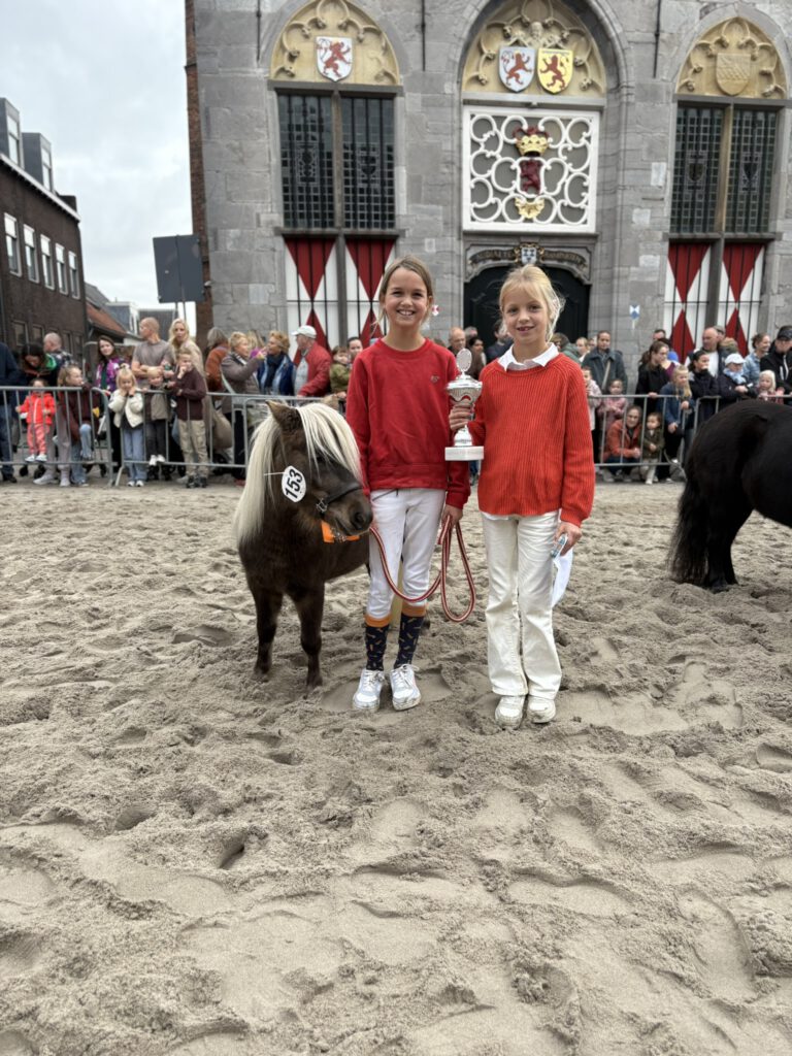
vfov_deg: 67.3
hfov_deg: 53.1
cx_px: 396
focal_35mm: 26
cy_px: 528
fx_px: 793
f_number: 1.6
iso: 64
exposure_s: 1/708
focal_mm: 5.96
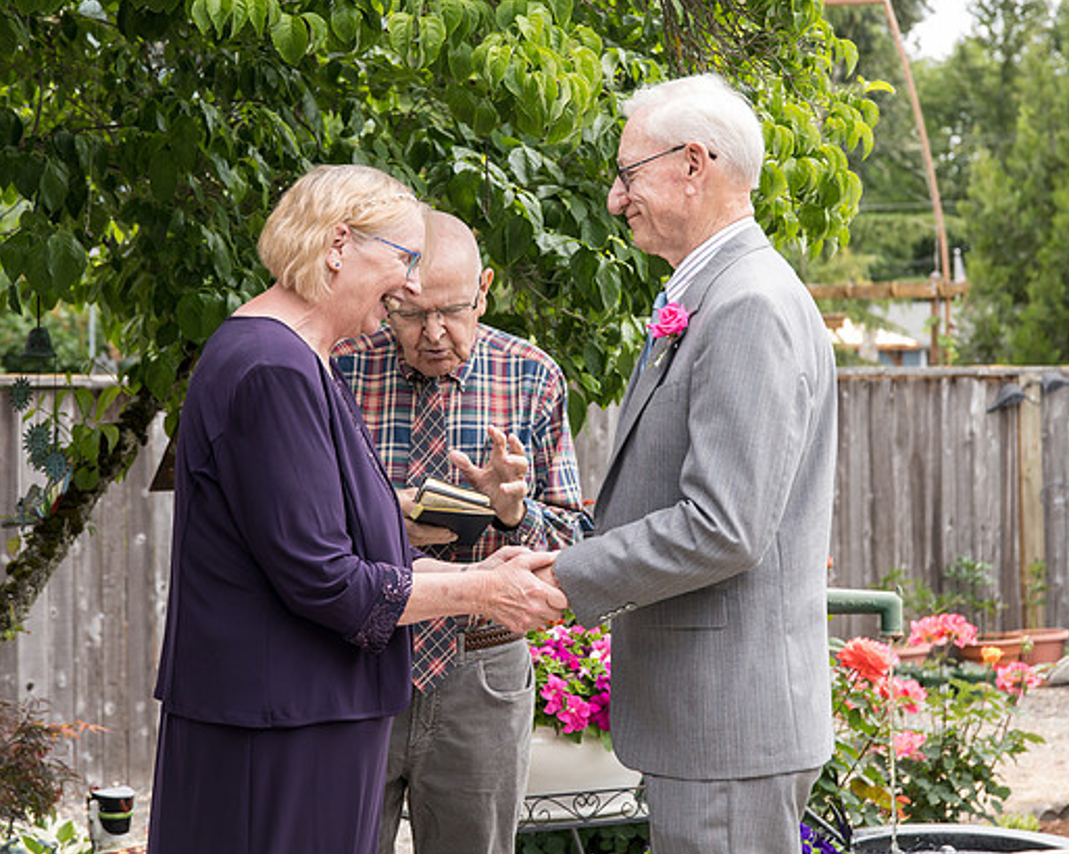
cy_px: 312
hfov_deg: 21.5
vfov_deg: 17.2
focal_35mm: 89
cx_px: 506
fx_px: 2815
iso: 400
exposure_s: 1/500
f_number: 5
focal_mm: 62
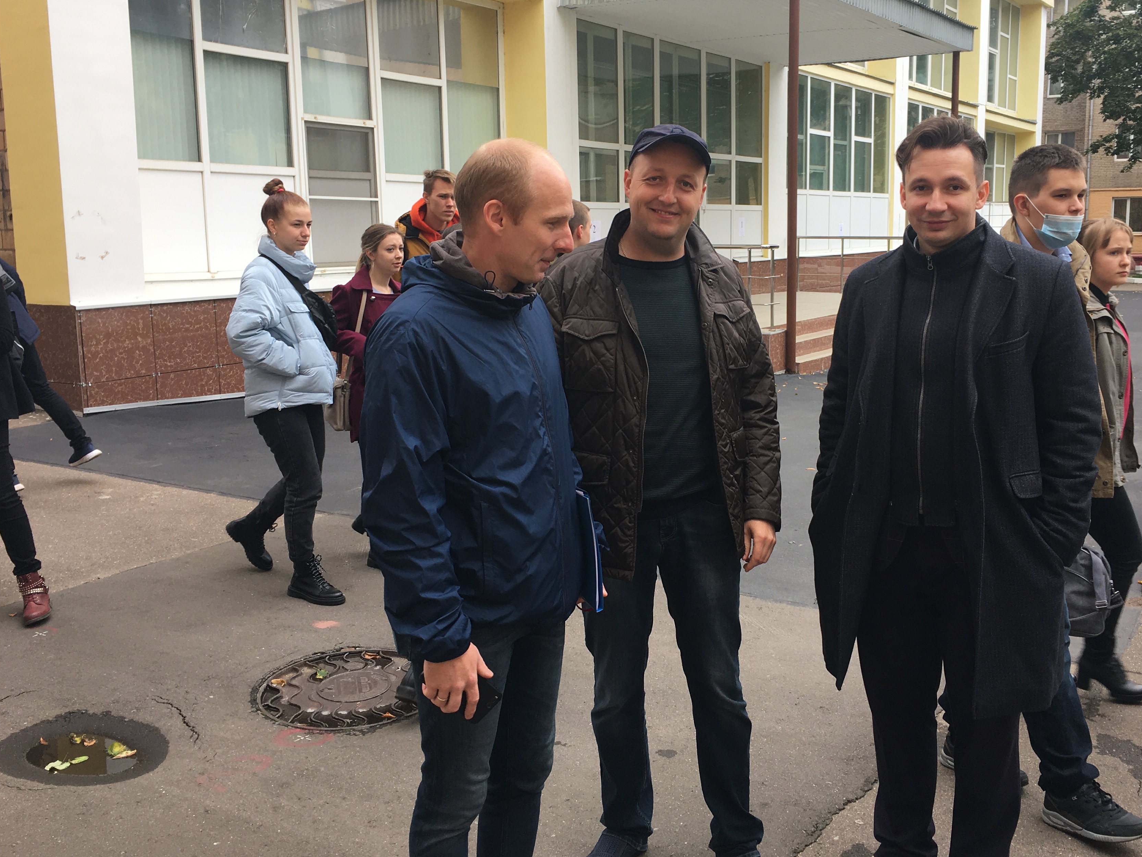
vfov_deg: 40.7
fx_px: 1155
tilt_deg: -7.6
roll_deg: +0.5
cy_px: 385
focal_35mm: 35
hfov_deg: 52.4
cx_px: 668
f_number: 2.2
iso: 25
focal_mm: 4.15
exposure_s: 1/187
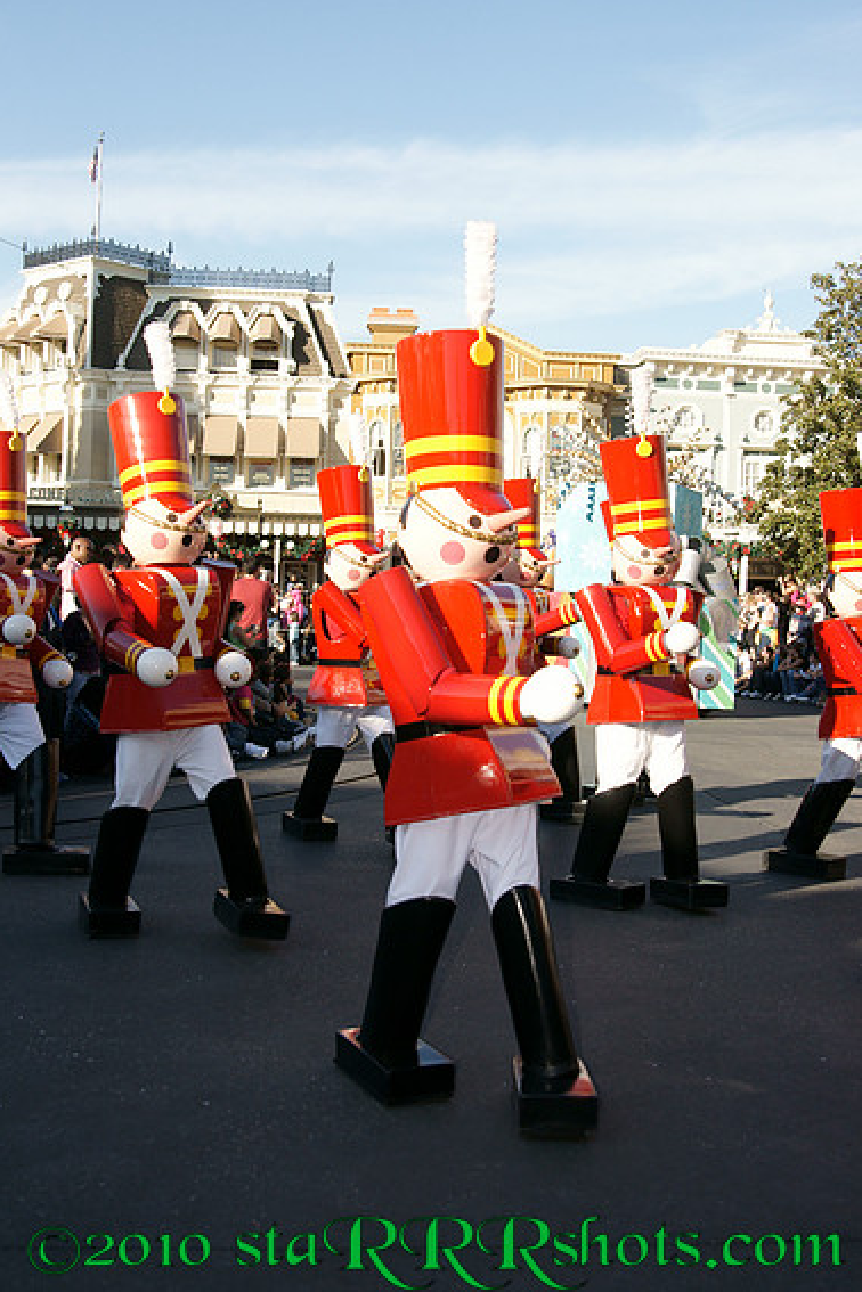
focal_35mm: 43
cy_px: 640
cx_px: 434
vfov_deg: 45.4
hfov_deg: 31.2
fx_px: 1544
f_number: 4
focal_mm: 28
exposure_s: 1/2000
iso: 400
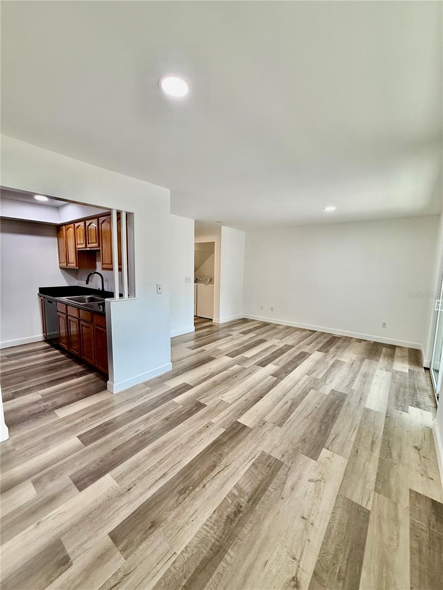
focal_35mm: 14
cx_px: 222
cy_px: 295
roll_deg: -0.9
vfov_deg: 102.1
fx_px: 239
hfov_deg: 85.7
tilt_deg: -6.6
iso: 160
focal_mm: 2.22
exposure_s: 1/120
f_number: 2.2
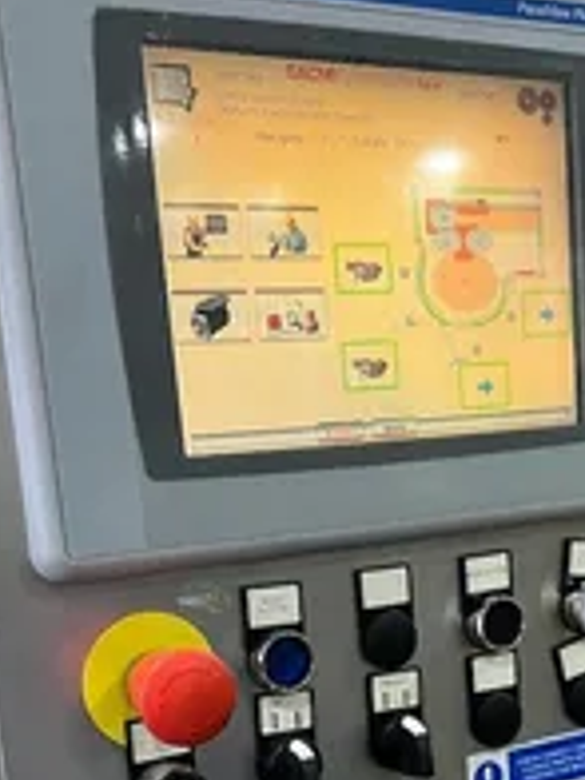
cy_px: 692
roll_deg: +5.5
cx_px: 374
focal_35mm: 53
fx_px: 1194
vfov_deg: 34.3
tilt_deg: -8.9
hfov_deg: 27.4
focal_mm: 5.7
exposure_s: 1/60
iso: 160
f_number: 1.5
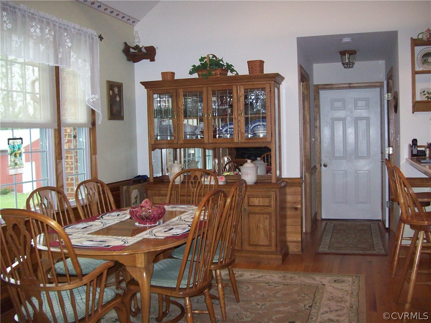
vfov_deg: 39.7
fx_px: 448
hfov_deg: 51.4
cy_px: 162
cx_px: 216
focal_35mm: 36
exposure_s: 1/64
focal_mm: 6
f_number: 2.7
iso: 200
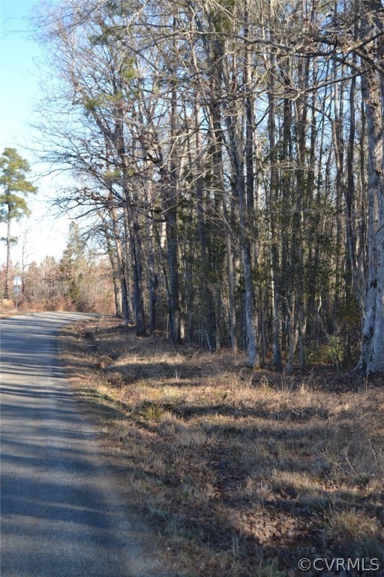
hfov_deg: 23.8
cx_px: 192
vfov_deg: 35.1
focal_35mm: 57
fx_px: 912
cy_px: 288
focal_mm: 38
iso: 100
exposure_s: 1/125
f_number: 5.6
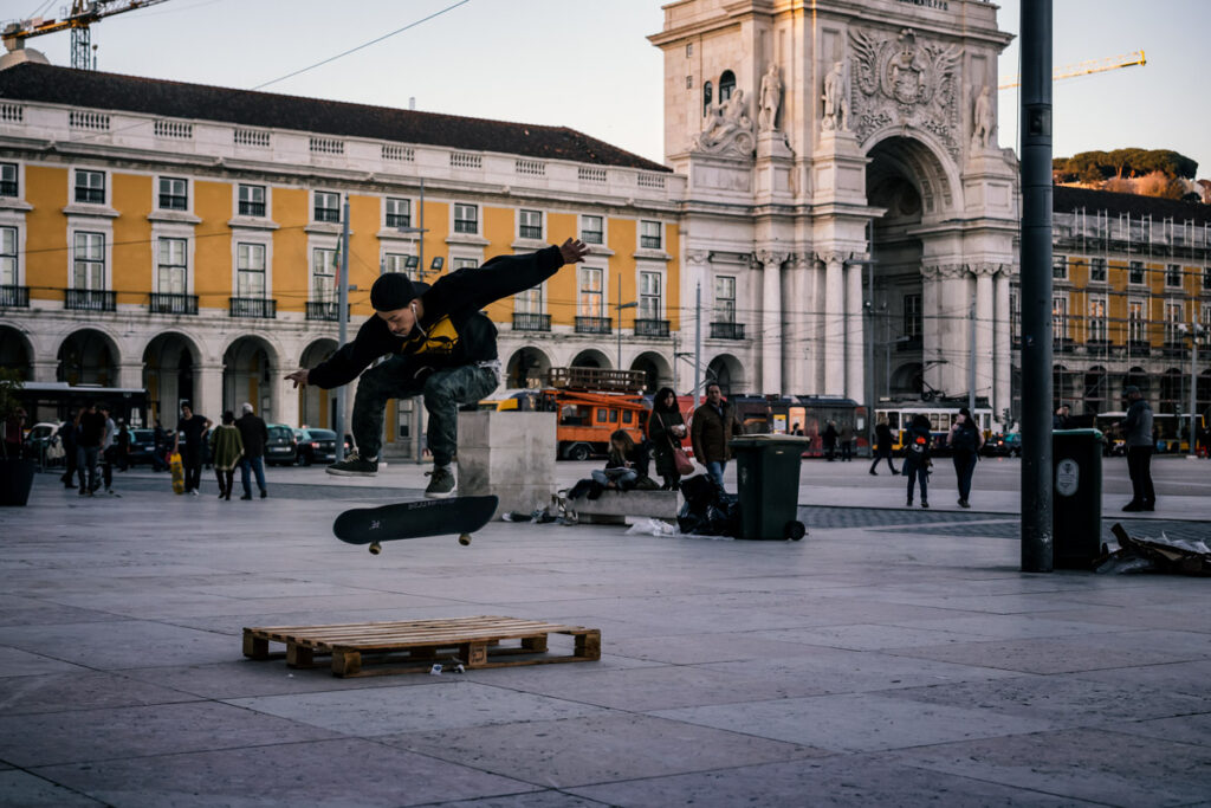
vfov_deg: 27.0
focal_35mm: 50
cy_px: 404
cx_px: 606
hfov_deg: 39.6
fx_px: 1682
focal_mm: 50
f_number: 4.5
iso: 1600
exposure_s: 1/640
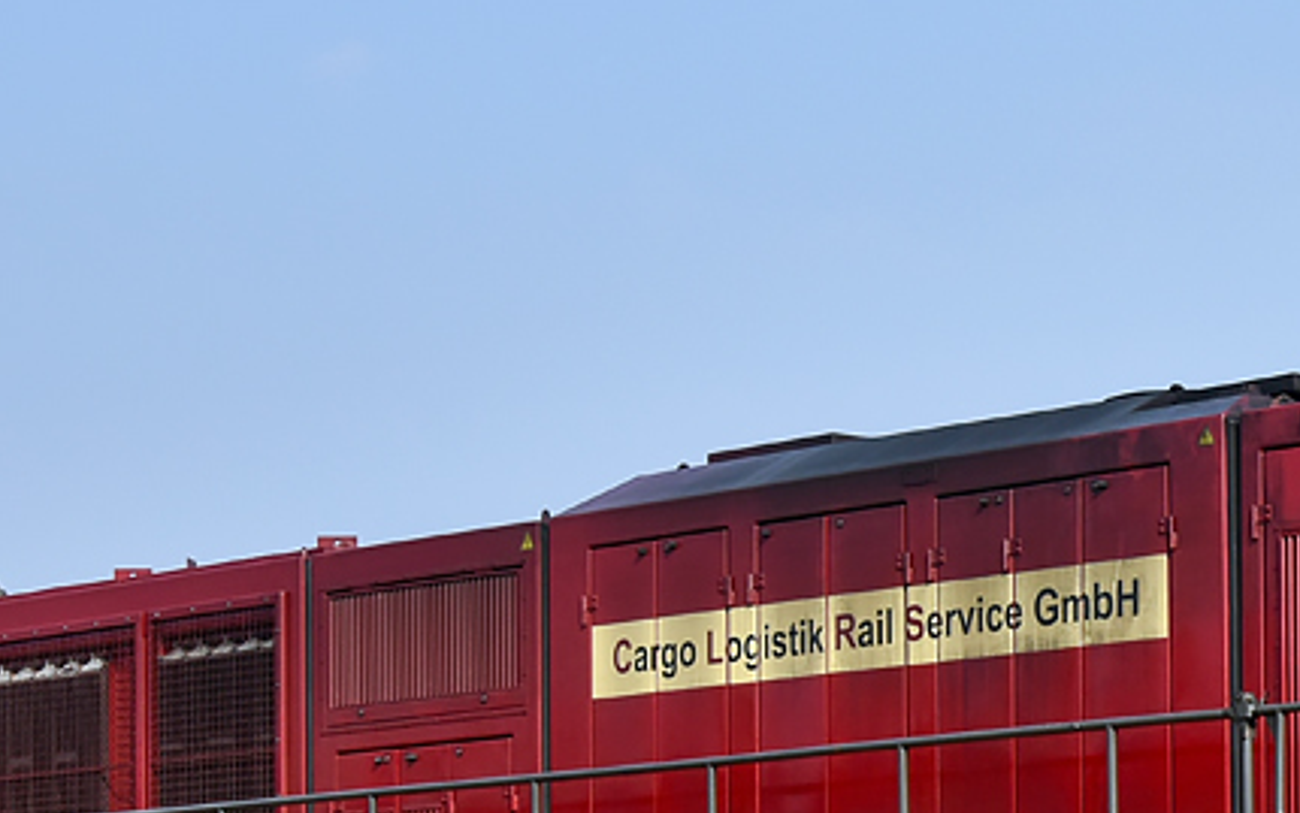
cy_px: 1124
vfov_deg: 11.4
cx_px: 1206
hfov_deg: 18.4
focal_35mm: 111
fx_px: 3934
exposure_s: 1/640
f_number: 8
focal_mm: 26
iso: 200
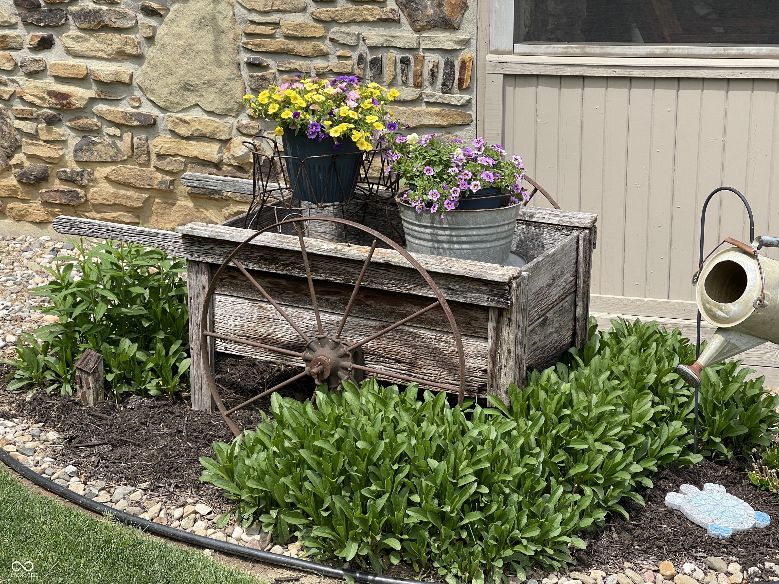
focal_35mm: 64
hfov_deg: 30.3
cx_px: 390
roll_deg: +2.9
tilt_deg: -15.5
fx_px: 1440
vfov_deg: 22.9
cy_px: 292
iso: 20
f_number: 2.2
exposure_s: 1/589
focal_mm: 7.5
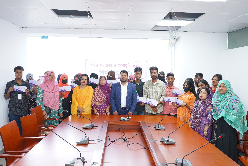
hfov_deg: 54.4
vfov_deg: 37.9
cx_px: 124
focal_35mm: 35
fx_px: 241
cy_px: 83
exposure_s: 1/100
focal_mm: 35
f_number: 5.6
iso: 2000
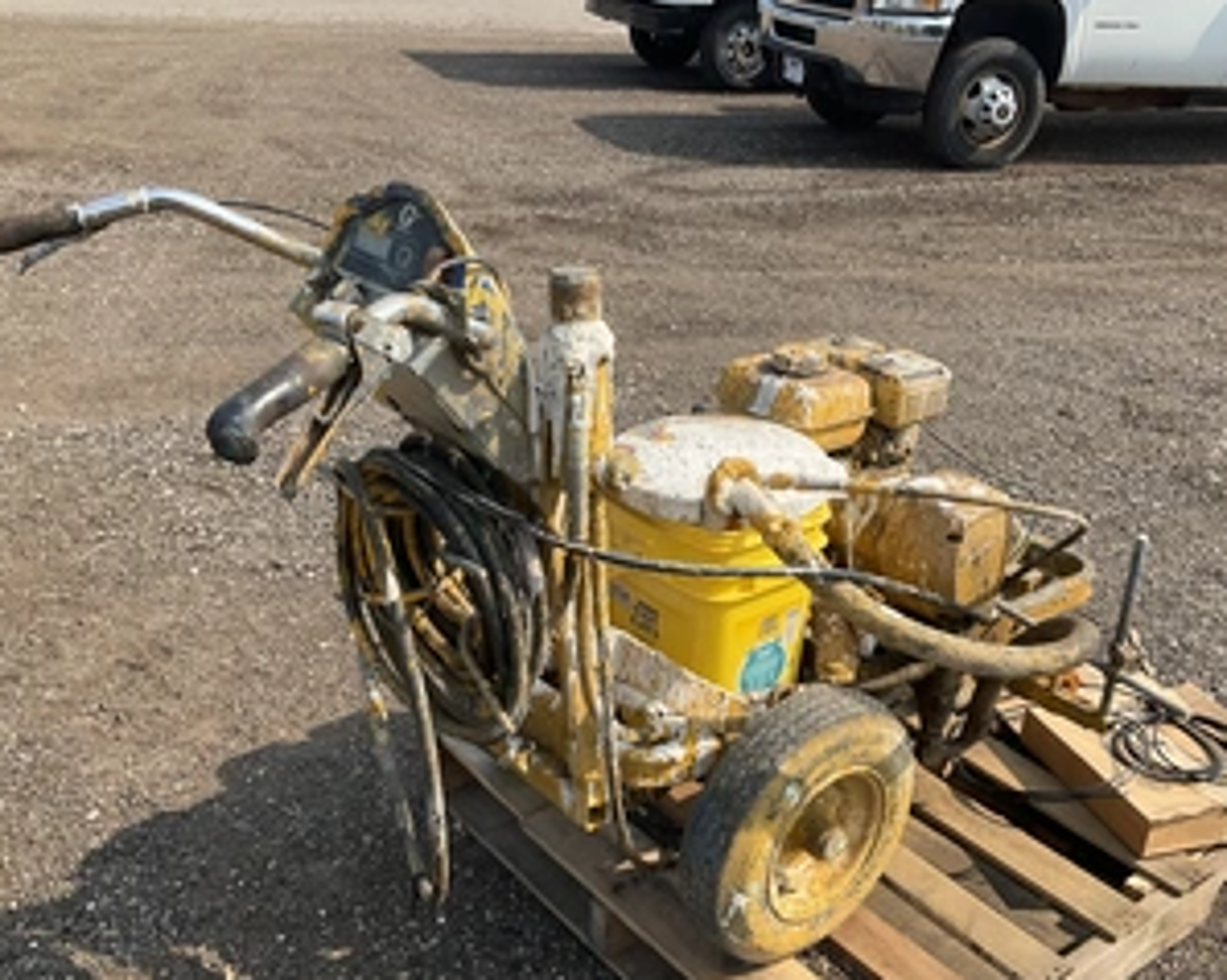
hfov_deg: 47.9
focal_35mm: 38
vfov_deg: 39.0
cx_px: 663
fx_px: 1379
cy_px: 568
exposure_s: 1/1121
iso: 25
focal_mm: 3
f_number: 1.8
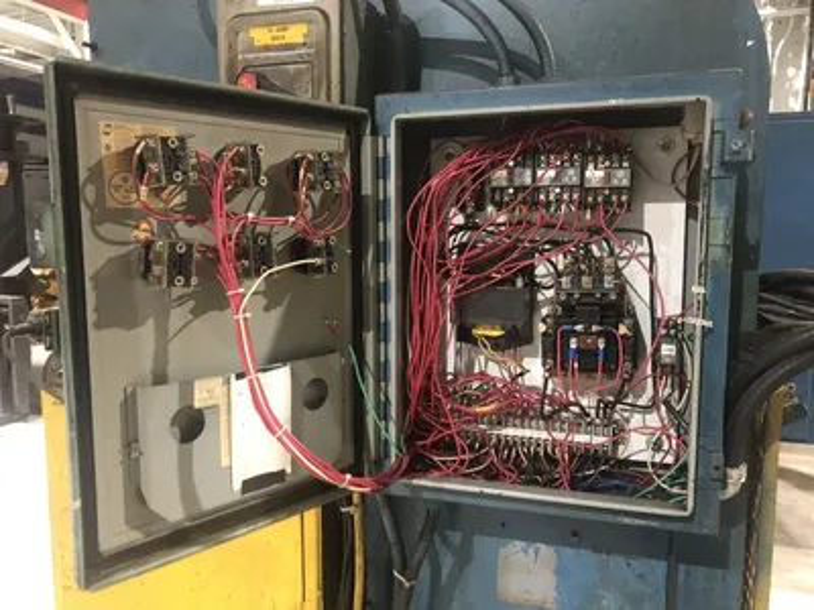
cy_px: 305
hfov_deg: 63.4
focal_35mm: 28
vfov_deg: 49.7
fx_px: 658
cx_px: 407
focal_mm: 4
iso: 80
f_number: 1.8
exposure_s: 1/5
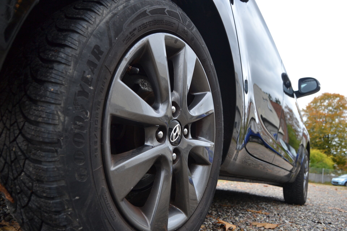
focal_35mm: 27
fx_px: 260
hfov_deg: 67.4
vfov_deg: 47.9
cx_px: 174
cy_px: 116
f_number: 5.6
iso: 180
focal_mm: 18
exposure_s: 1/125
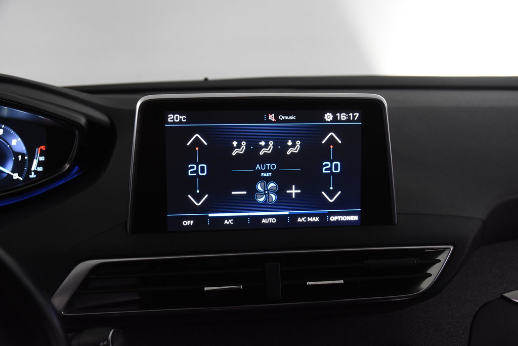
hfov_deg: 42.3
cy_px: 173
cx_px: 259
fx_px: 669
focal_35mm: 46
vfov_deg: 29.0
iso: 1600
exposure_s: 1/100
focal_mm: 31
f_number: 5
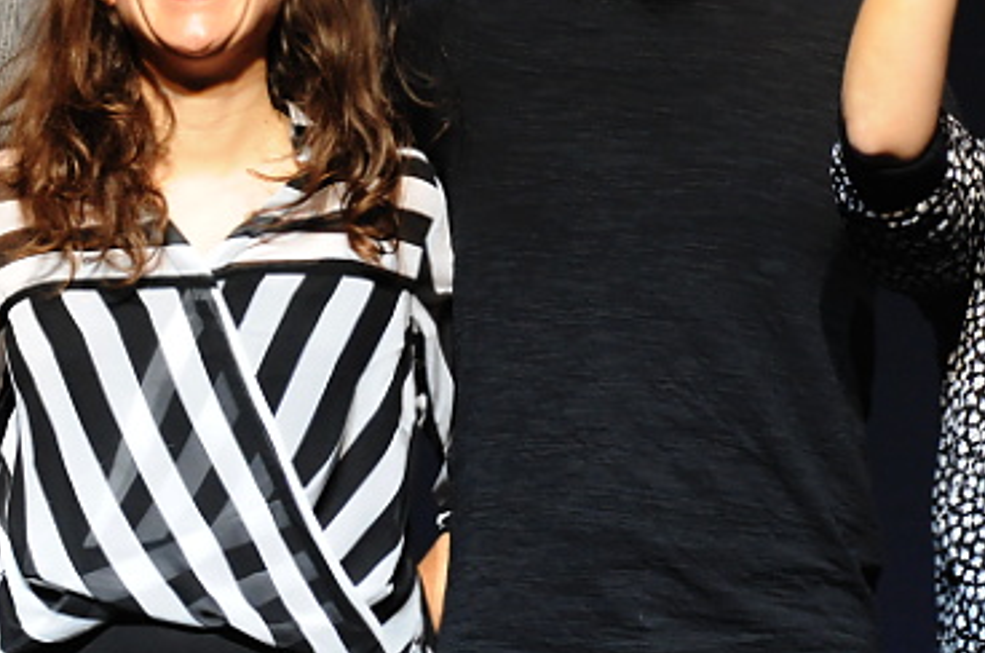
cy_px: 134
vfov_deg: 7.4
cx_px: 487
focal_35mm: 185
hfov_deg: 11.1
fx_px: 5053
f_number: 5
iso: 4000
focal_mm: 92
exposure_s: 1/250
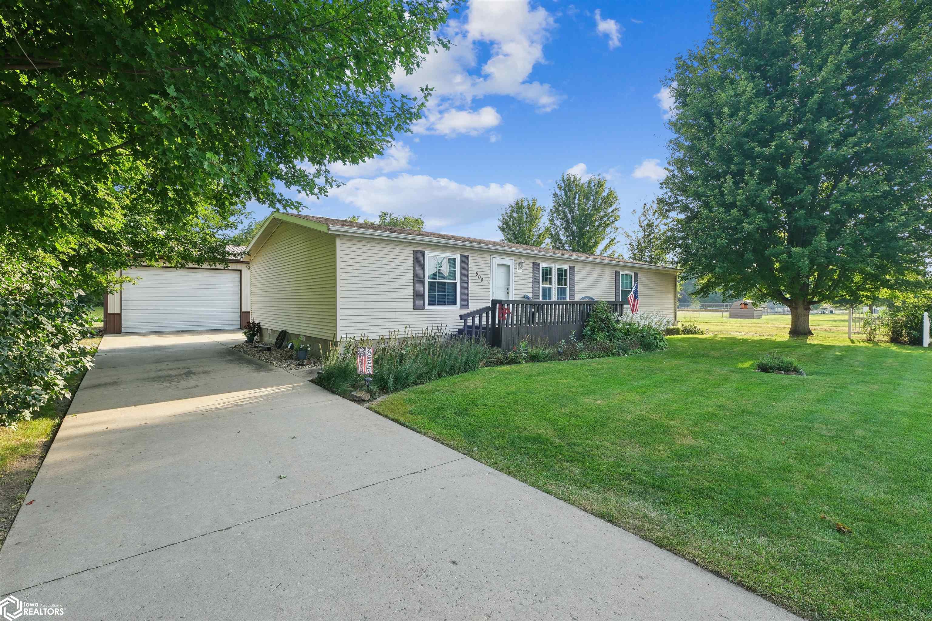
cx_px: 466
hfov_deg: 96.7
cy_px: 310
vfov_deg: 73.7
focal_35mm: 16
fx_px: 414
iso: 400
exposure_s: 1/80
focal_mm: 10.5
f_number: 9
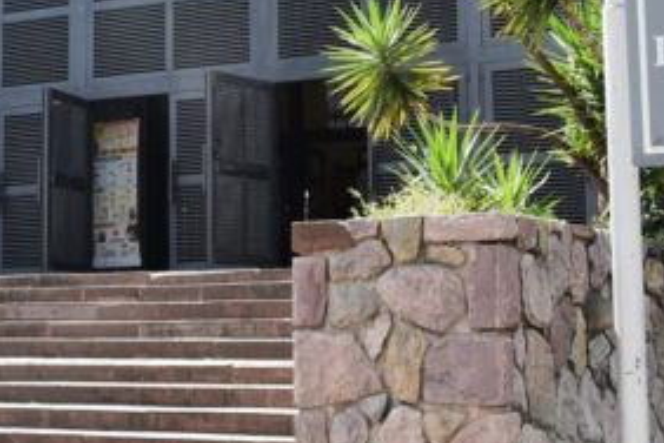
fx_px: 1660
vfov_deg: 15.1
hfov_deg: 22.5
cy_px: 101
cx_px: 219
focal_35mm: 90
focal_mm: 22
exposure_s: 1/500
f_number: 8
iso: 450
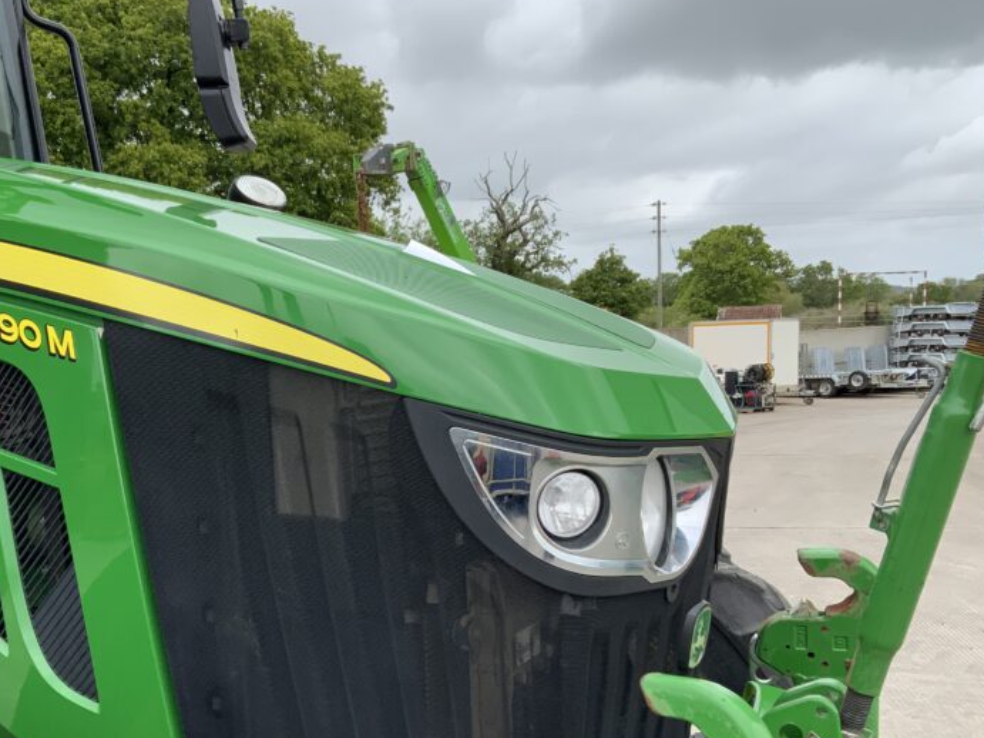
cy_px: 482
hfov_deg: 43.3
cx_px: 330
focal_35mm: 43
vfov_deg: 33.3
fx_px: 1222
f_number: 1.8
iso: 16
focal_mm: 3
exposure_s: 1/666
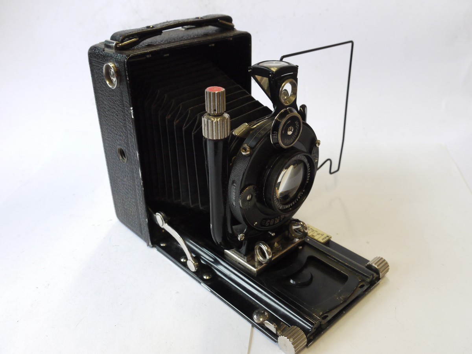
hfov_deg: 54.0
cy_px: 177
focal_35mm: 34
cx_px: 236
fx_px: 464
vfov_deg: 41.8
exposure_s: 1/100
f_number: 7.1
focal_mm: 17
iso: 800
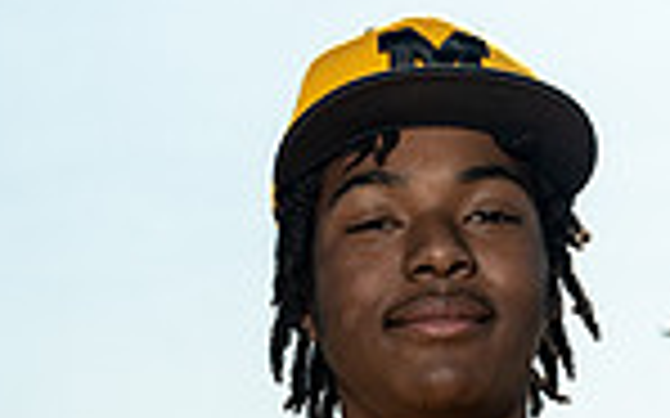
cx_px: 373
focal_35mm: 123
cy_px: 953
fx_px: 2245
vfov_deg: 9.6
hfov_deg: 17.0
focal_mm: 40
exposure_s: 1/200
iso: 500
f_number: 5.6
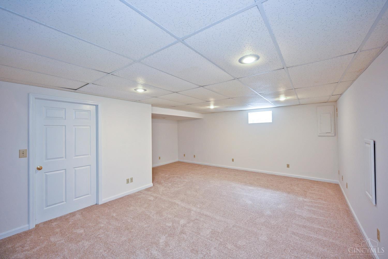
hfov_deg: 104.3
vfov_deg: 81.2
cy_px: 130
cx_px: 194
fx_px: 151
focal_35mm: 14
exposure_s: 1/60
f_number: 4
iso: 720
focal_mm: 14
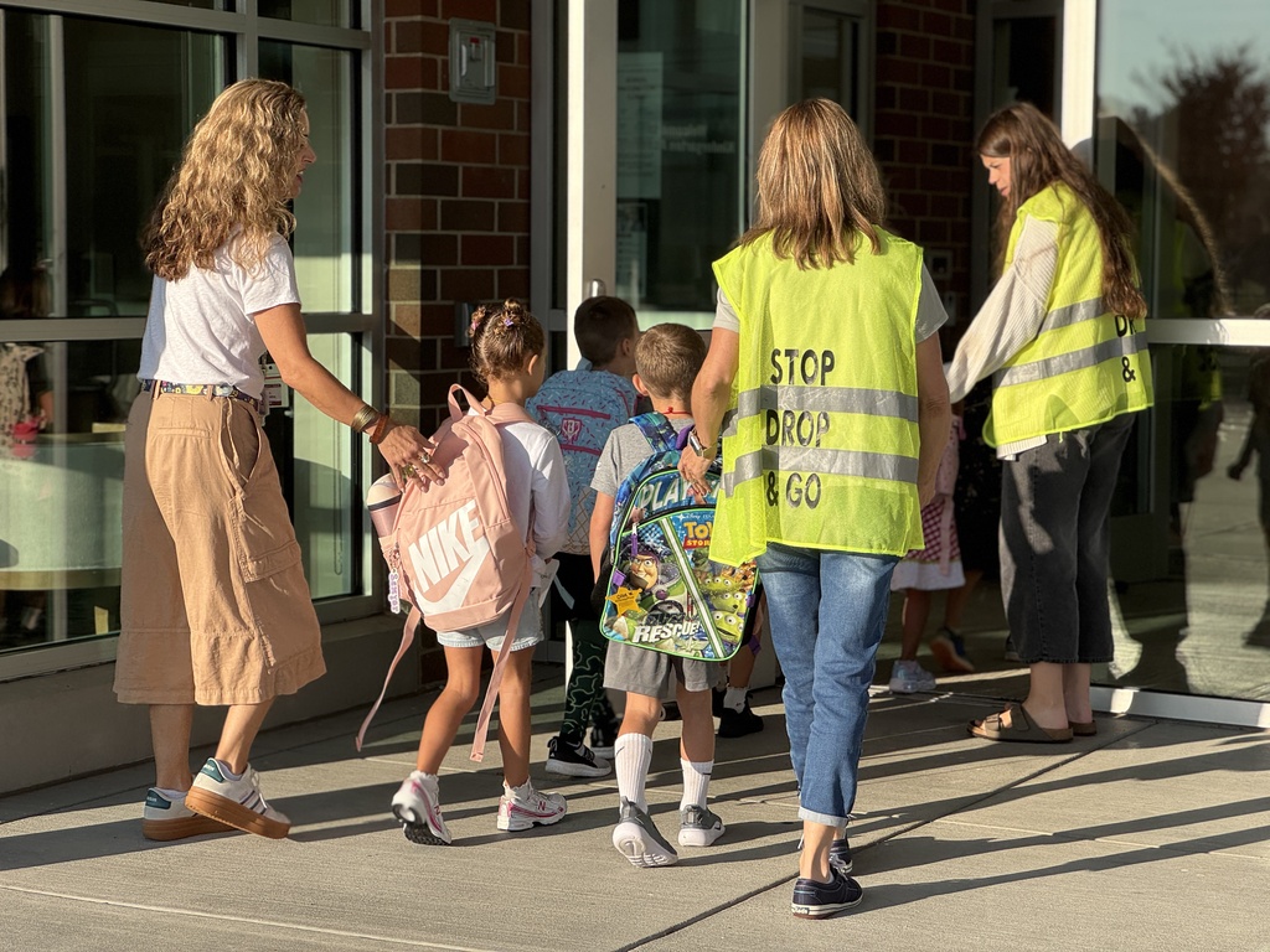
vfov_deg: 19.1
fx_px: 2825
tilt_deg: -4.6
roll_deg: -0.6
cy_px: 476
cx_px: 635
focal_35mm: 77
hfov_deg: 25.3
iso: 25
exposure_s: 1/508
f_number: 2.8
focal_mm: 9
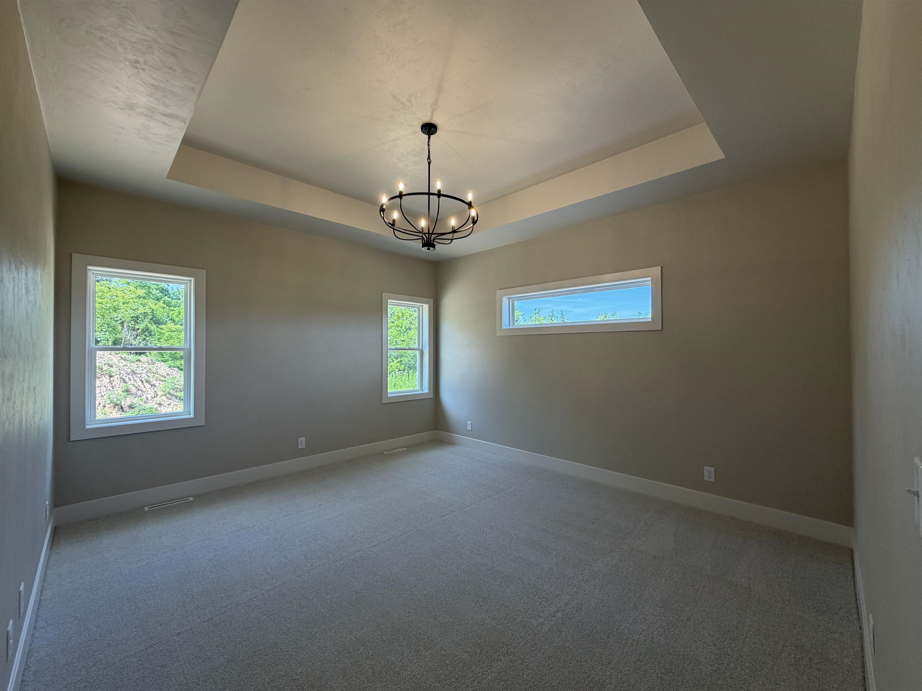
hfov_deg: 102.1
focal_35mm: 14
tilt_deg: +0.2
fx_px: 373
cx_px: 461
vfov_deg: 85.7
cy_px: 346
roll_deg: +0.6
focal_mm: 2.22
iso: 100
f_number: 2.2
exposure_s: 1/120
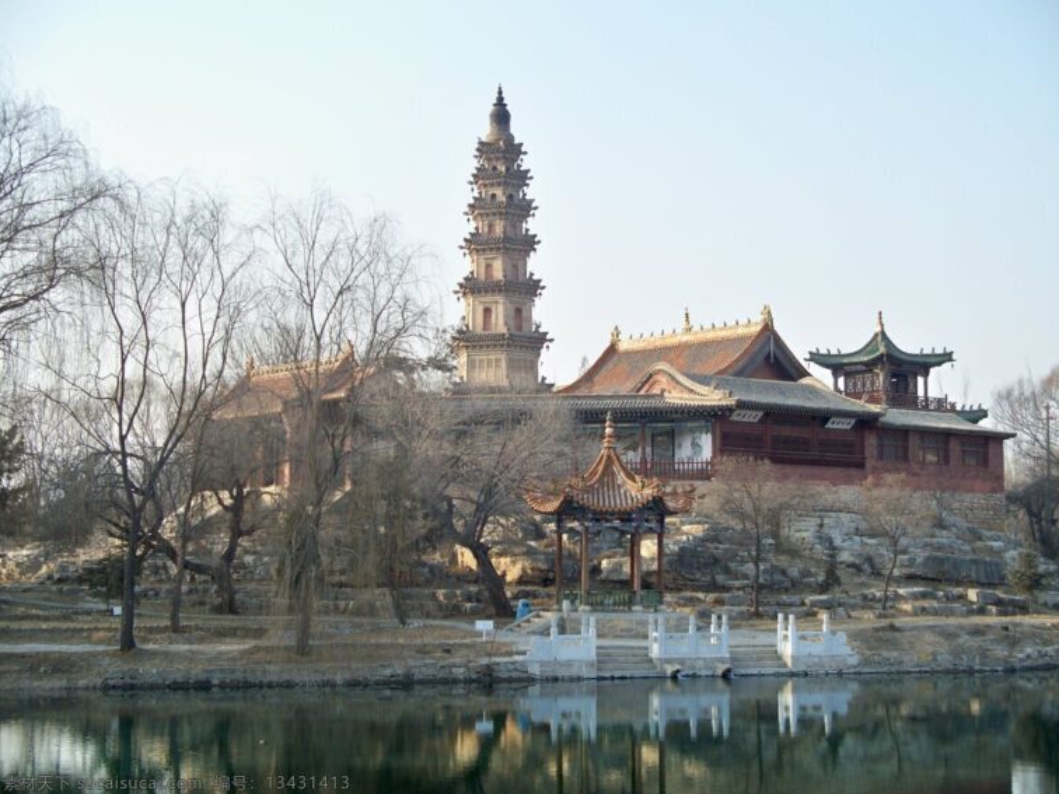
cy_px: 400
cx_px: 532
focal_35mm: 61
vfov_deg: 24.0
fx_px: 1866
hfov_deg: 31.7
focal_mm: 12.89
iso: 100
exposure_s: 1/320
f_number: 3.1
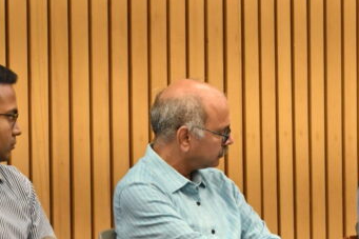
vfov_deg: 5.6
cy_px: 256
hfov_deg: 8.3
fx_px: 2452
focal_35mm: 246
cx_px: 378
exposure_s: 1/160
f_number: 5
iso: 3200
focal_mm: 70
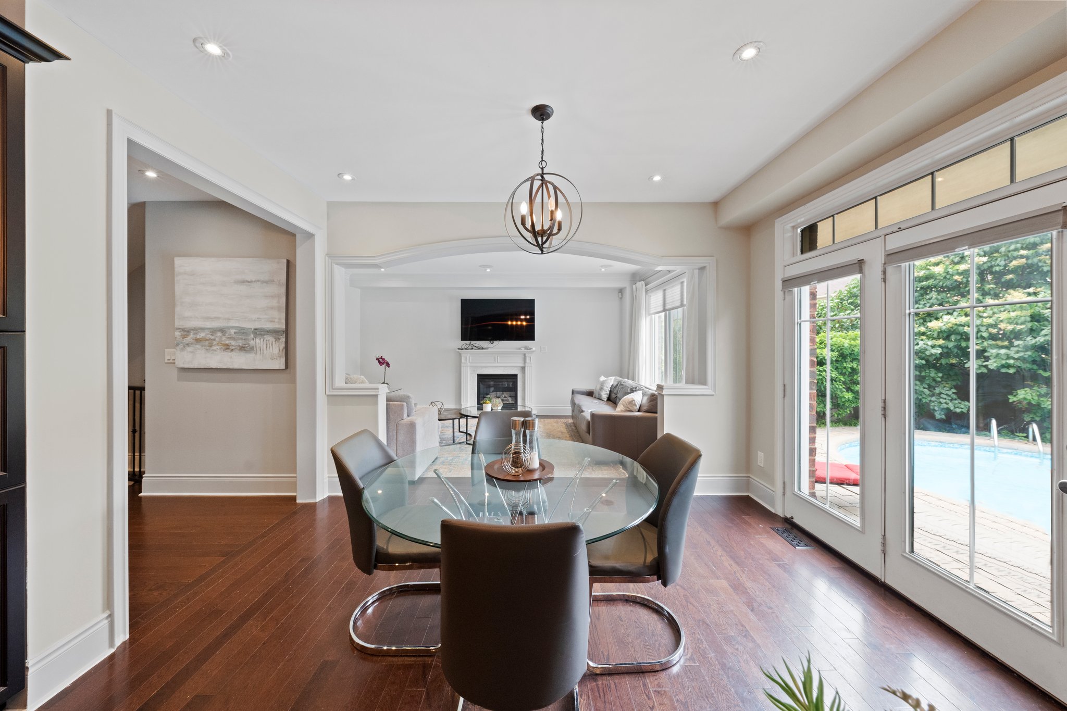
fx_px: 356
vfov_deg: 90.0
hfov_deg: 112.6
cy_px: 356
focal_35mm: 12
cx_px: 534
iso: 4000
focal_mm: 12
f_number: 9
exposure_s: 1/30
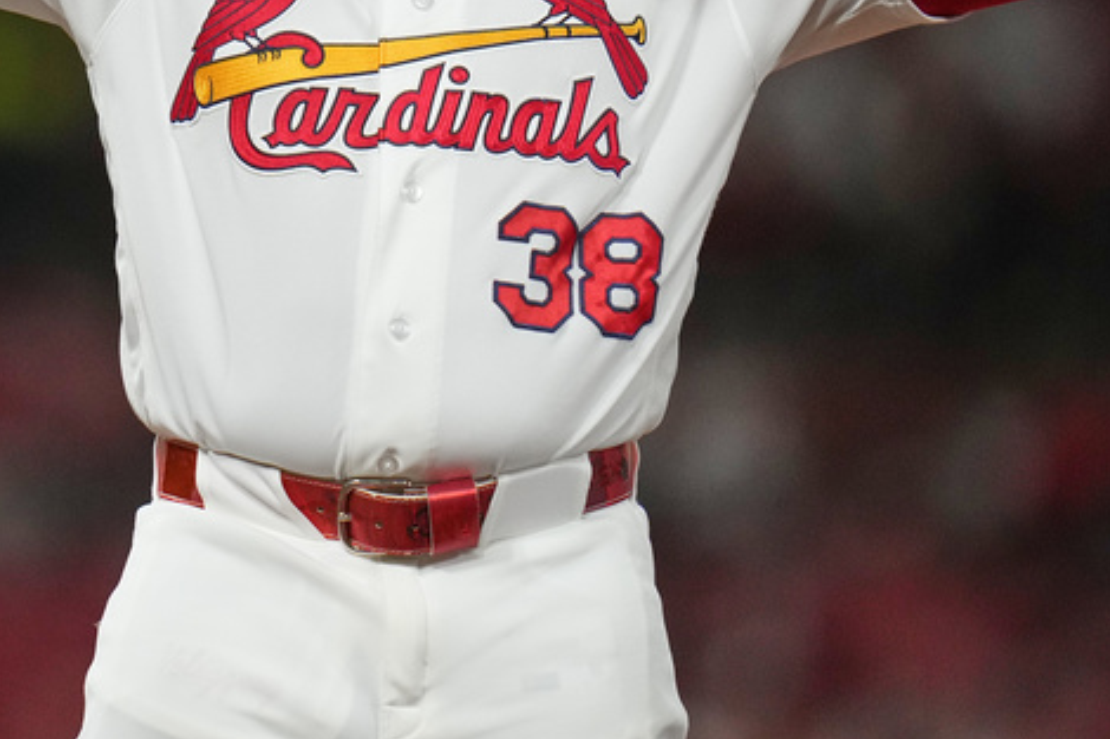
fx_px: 26845
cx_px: 85
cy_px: 45
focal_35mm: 871
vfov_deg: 1.6
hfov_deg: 2.4
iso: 3200
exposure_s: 1/2500
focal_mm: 400
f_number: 2.8
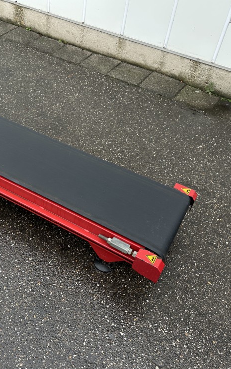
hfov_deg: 35.5
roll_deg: -1.8
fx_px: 353
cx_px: 60
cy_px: 183
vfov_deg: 55.3
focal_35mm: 35
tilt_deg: -43.1
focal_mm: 6.86
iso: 125
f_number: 1.78
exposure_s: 1/121
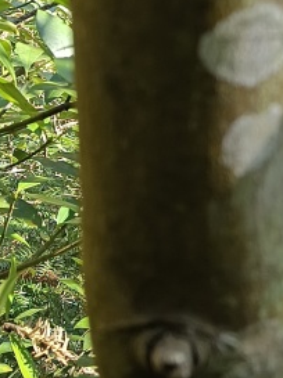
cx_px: 368
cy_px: 88
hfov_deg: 15.6
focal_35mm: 90
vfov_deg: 21.6
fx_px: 983
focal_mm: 5.59
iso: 182
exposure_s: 1/100
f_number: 1.88
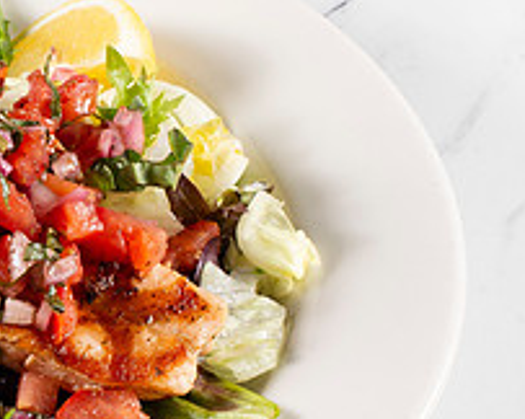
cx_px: -55
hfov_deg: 10.7
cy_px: 286
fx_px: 2763
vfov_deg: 8.7
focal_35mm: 178
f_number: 11
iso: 200
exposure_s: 1/200
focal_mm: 50
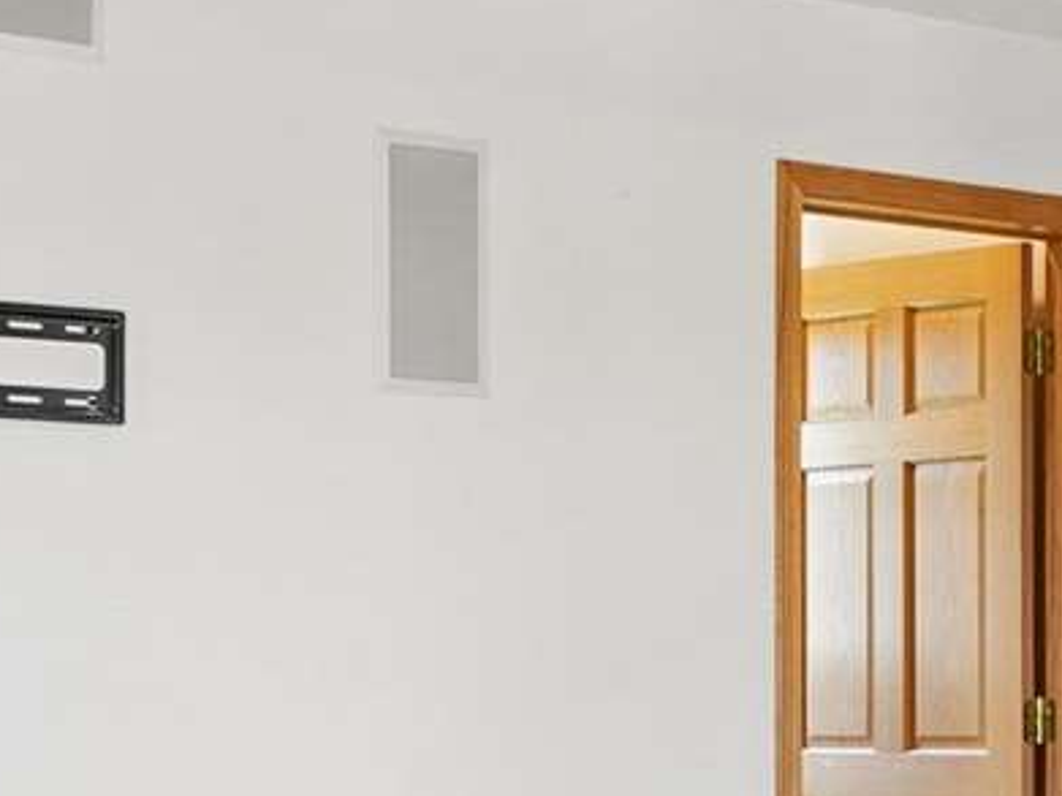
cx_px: 1217
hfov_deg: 15.8
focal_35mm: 121
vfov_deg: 12.2
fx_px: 3711
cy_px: 638
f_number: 9
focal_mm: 16
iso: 400
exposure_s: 1/10
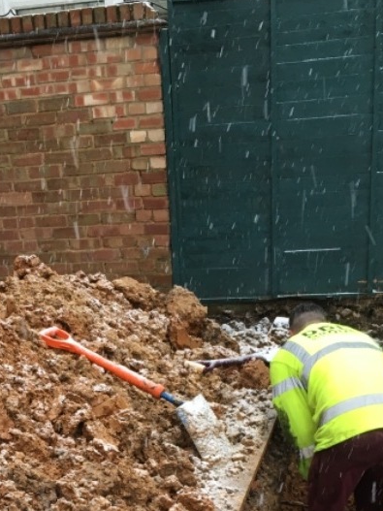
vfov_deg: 27.5
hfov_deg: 22.1
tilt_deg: -26.7
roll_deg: +4.5
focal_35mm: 66
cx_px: 99
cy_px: 524
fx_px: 974
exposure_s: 1/33
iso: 25
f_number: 2.2
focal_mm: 4.15
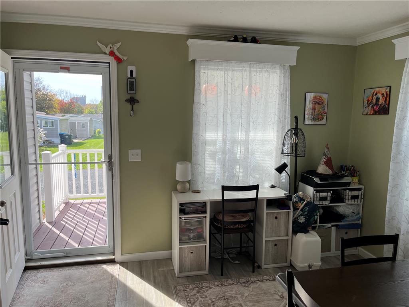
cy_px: 154
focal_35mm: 26
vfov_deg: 53.1
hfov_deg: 67.3
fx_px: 307
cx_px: 204
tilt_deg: -8.6
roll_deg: +1.0
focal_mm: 5.1
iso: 50
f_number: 1.6
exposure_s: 1/428
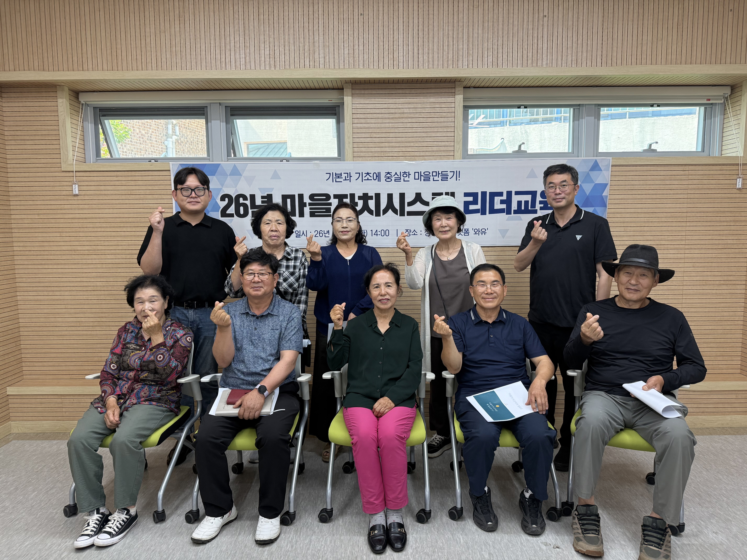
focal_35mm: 24
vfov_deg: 56.8
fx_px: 518
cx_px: 374
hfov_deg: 71.6
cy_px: 280
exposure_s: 1/144
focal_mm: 6.76
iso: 200
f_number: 1.78
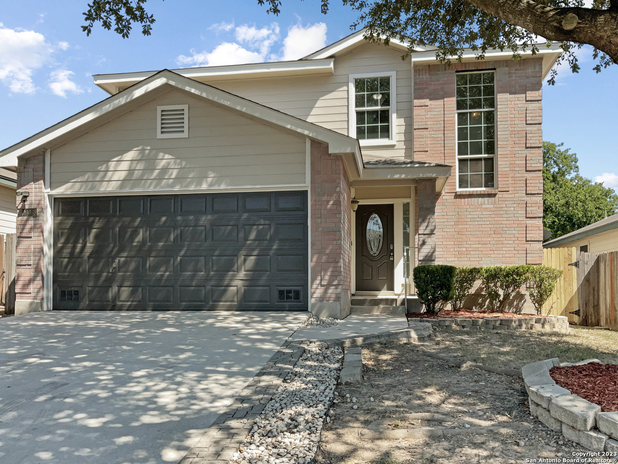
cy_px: 232
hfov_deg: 61.7
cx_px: 309
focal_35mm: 29
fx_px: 518
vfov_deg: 48.2
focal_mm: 3
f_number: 1.8
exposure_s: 1/800
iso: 16
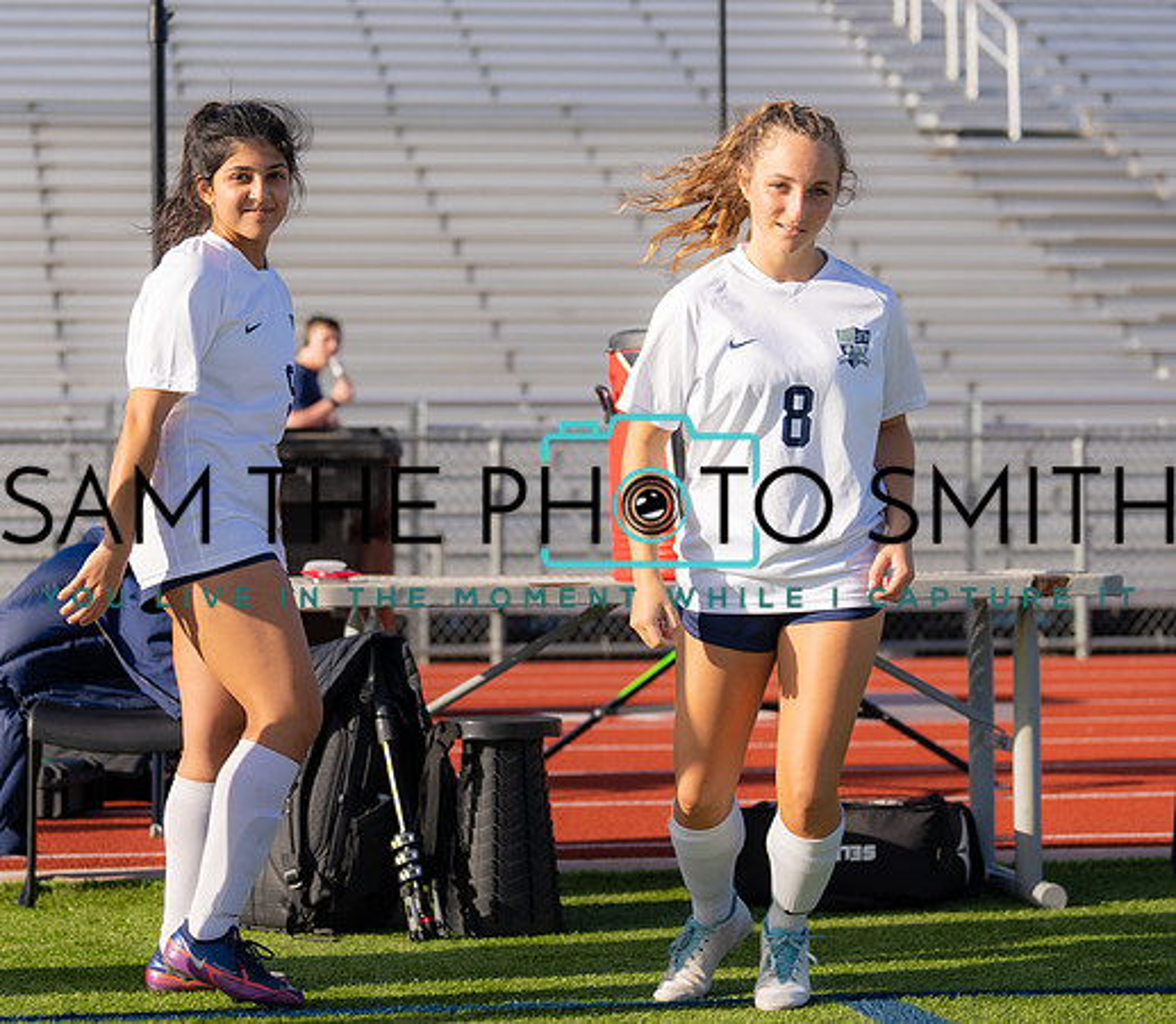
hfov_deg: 18.6
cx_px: 491
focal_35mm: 100
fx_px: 3585
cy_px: 434
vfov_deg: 16.2
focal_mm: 70
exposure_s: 1/2500
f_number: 2.8
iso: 200
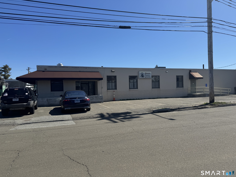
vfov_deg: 56.8
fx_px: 164
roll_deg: +1.1
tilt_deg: +0.0
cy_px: 88
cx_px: 118
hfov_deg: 71.6
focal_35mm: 24
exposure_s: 1/5814
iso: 80
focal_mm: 6.76
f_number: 1.78
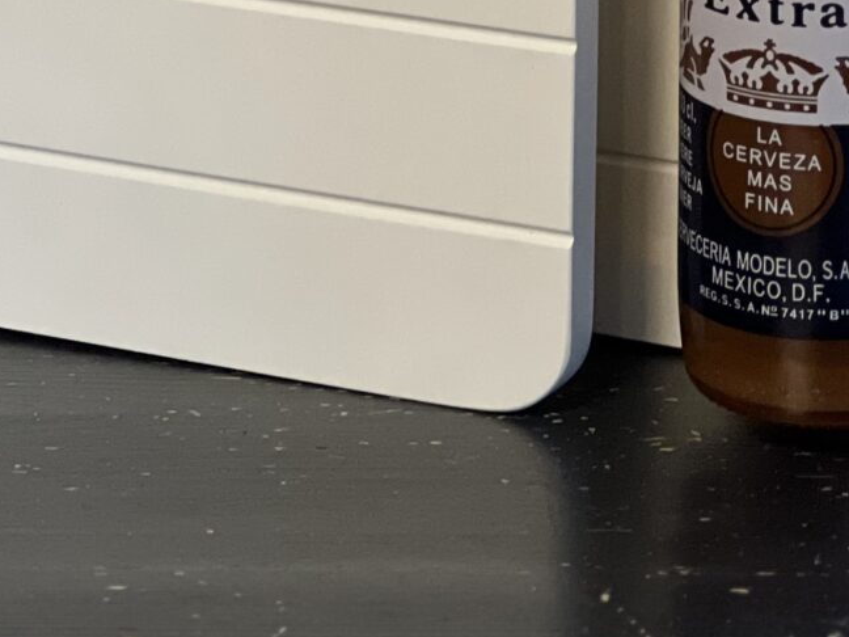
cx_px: 221
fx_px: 5592
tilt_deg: -12.4
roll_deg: +0.3
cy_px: -151
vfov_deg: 6.5
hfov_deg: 8.7
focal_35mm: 228
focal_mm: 9
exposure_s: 1/33
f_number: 2.8
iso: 320
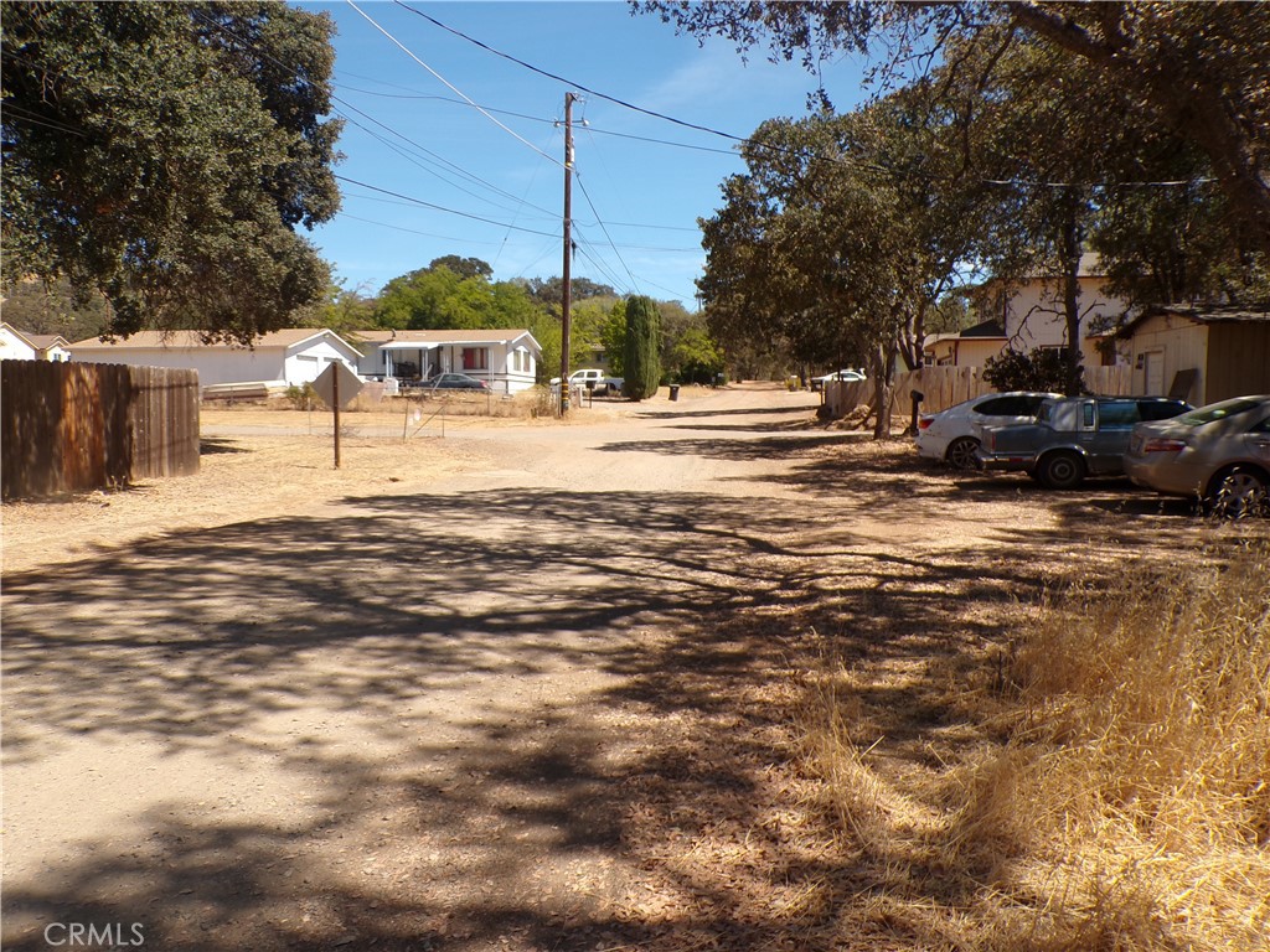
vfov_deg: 49.7
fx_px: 1027
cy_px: 476
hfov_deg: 63.4
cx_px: 635
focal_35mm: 28
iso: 100
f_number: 3.1
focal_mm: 5
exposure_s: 1/850
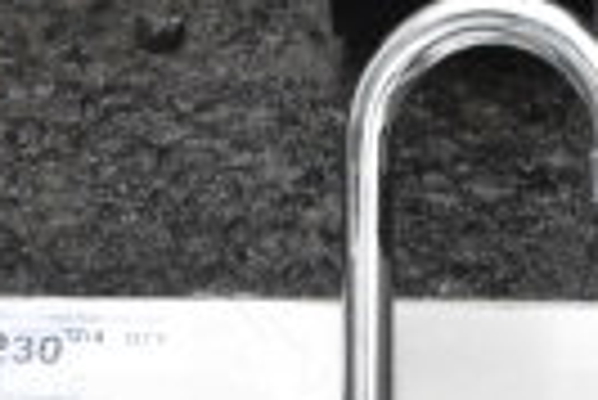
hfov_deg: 11.9
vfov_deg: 7.7
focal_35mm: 172
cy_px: 730
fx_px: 2865
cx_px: 450
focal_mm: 25
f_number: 16
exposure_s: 1/1000
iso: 6400
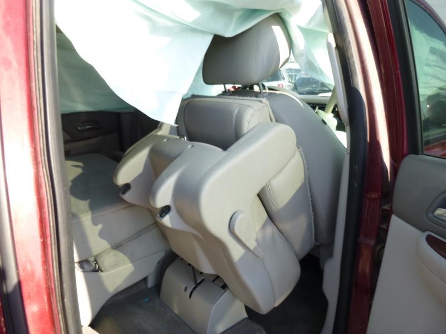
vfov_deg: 54.9
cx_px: 223
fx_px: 322
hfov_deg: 69.4
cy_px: 167
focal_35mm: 25
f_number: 3.9
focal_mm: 4.5
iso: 100
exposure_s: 1/125
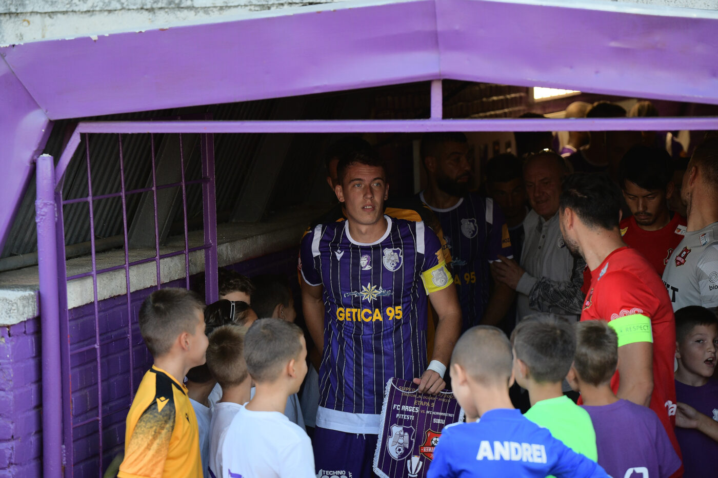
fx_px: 2433
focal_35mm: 122
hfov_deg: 16.8
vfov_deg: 11.2
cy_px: 239
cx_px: 359
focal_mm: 122
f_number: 4
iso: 800
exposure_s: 1/640
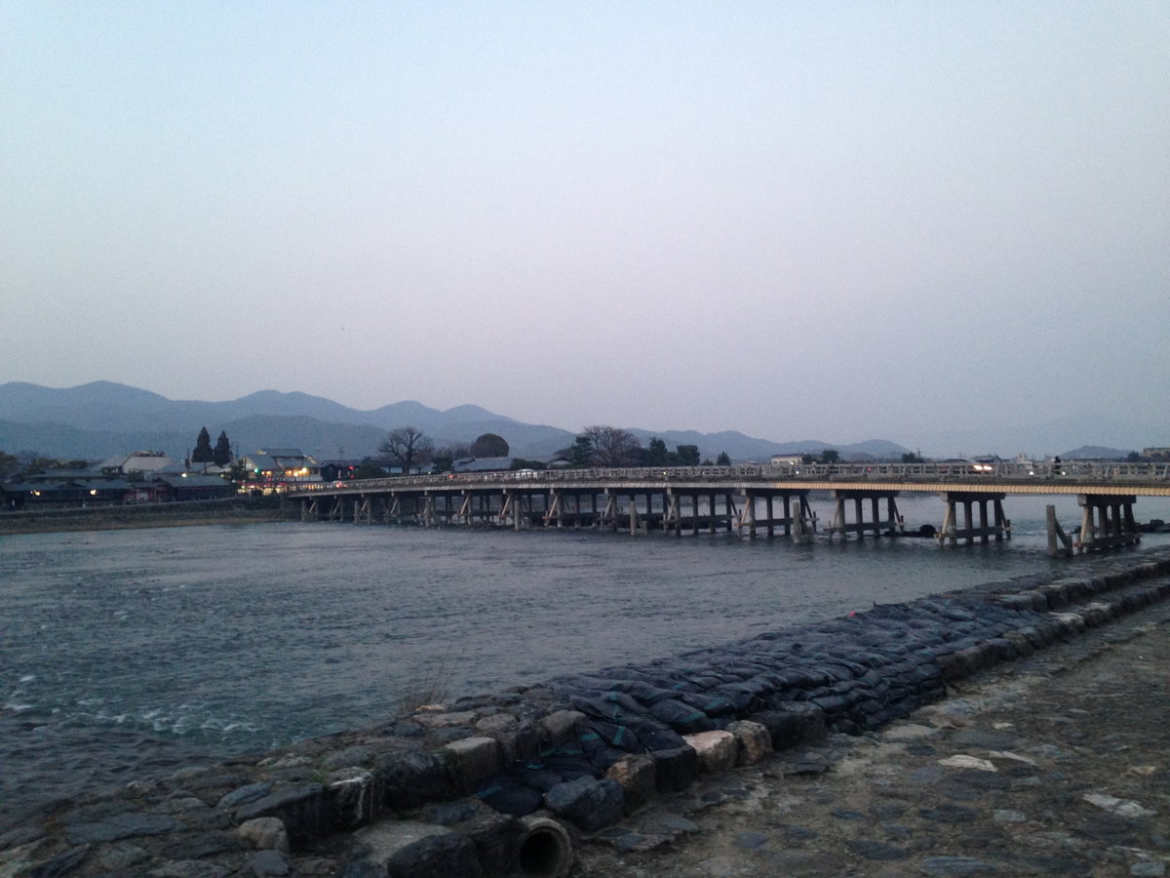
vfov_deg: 42.9
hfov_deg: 55.4
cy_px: 439
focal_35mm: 33
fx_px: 1115
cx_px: 585
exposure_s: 1/20
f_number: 2.4
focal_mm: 4.12
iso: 160
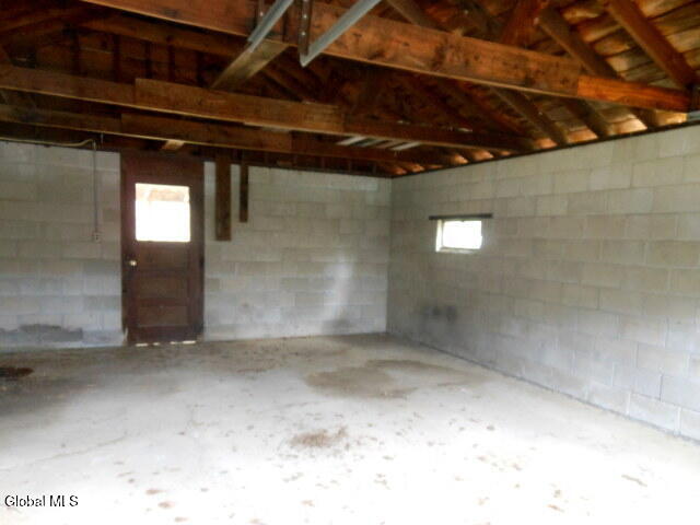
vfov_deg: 54.9
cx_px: 350
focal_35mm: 25
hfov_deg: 69.4
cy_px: 262
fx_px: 506
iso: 400
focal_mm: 4.5
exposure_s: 1/8
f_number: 3.2
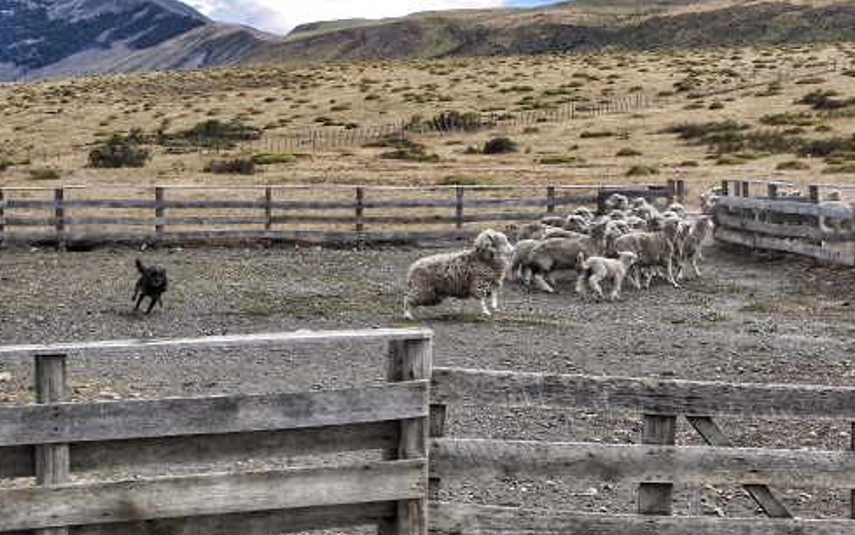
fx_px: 1748
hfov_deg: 27.5
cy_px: 266
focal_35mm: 75
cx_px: 456
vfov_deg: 17.4
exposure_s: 1/250
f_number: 16
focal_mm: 40
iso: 800
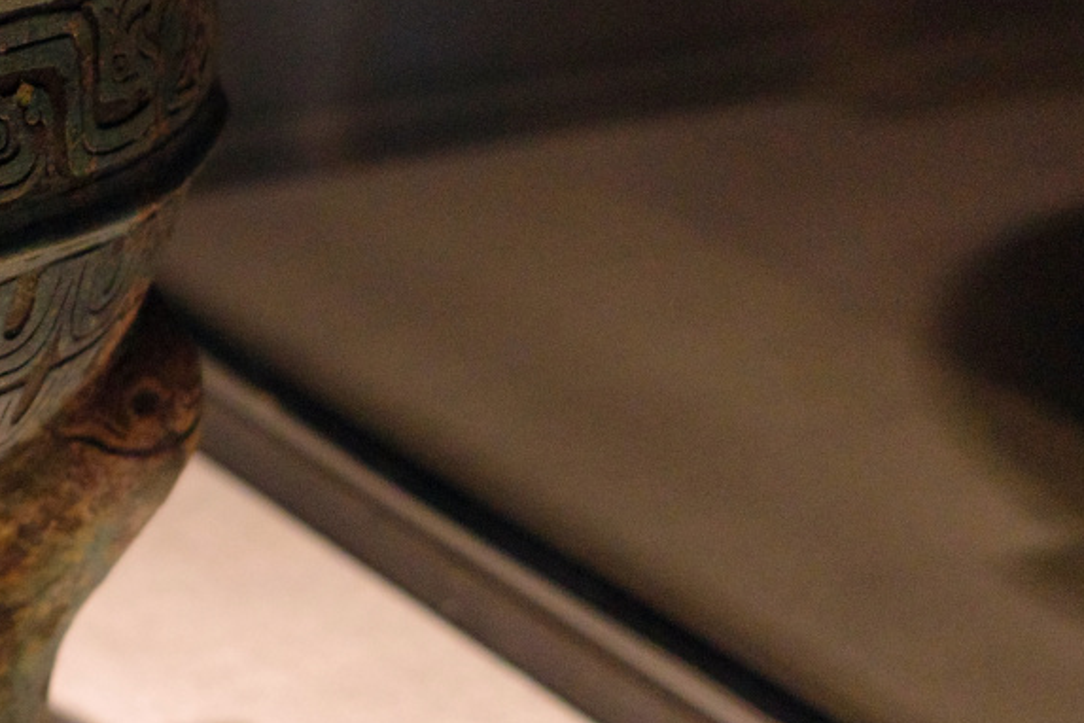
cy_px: 263
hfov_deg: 14.1
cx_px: -677
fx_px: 4035
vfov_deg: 10.2
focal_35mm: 134
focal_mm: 26
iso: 2000
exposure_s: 1/40
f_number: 2.8
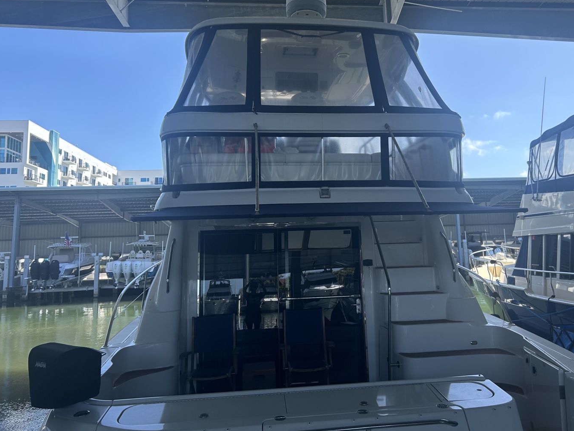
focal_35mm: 31
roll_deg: +2.3
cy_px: 184
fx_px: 514
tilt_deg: +8.6
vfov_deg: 45.3
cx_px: 331
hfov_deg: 58.1
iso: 50
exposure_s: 1/1344
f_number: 1.5
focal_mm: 5.7
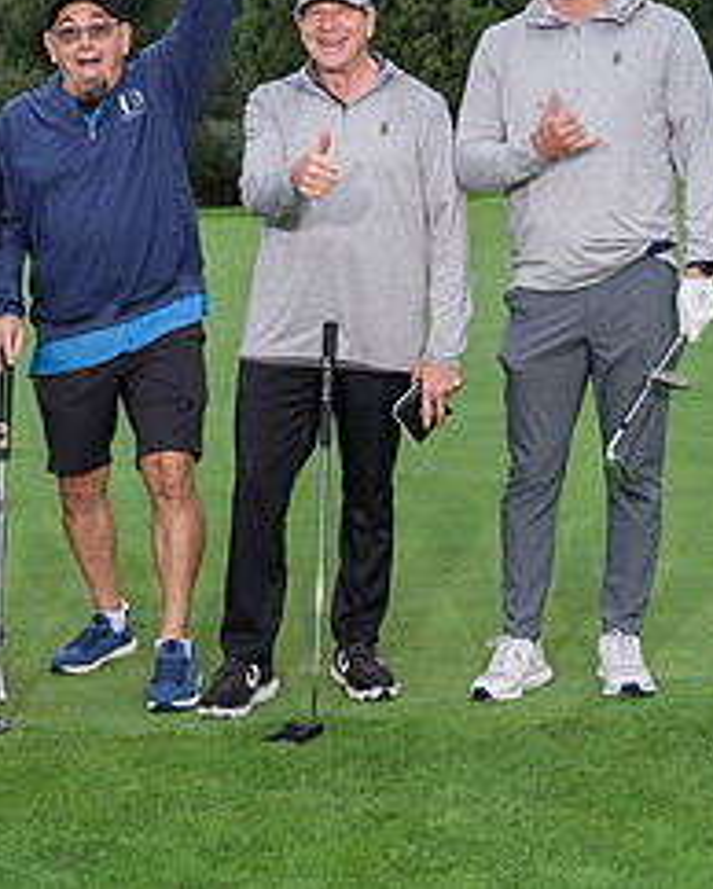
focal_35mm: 69
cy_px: 182
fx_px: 1818
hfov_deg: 22.2
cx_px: 298
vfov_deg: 27.0
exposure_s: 1/400
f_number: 4.5
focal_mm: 30.7
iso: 320
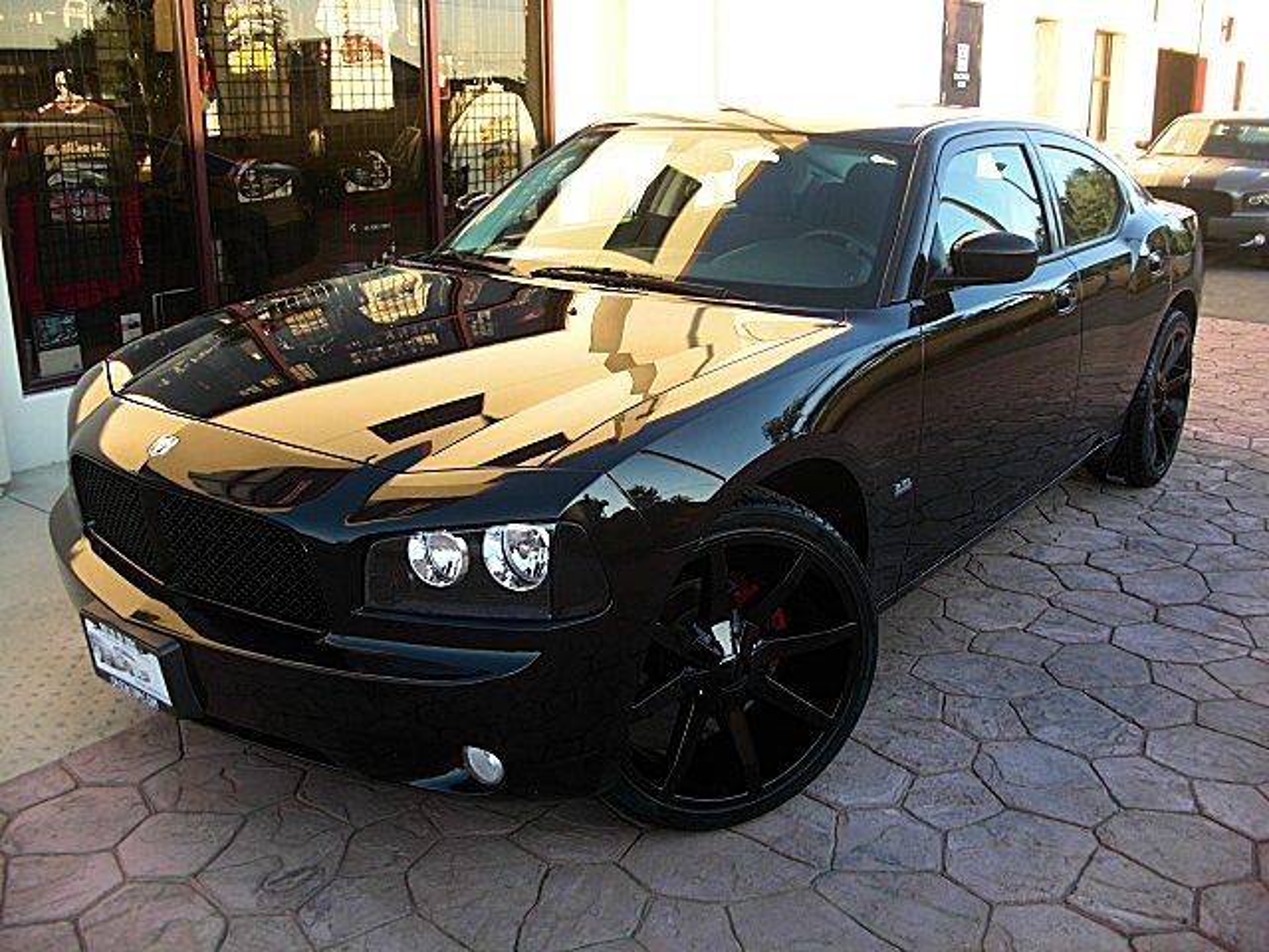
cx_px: 634
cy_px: 476
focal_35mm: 36
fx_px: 1320
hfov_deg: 51.4
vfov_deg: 39.7
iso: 50
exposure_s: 1/80
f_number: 2.8
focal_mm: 6.3
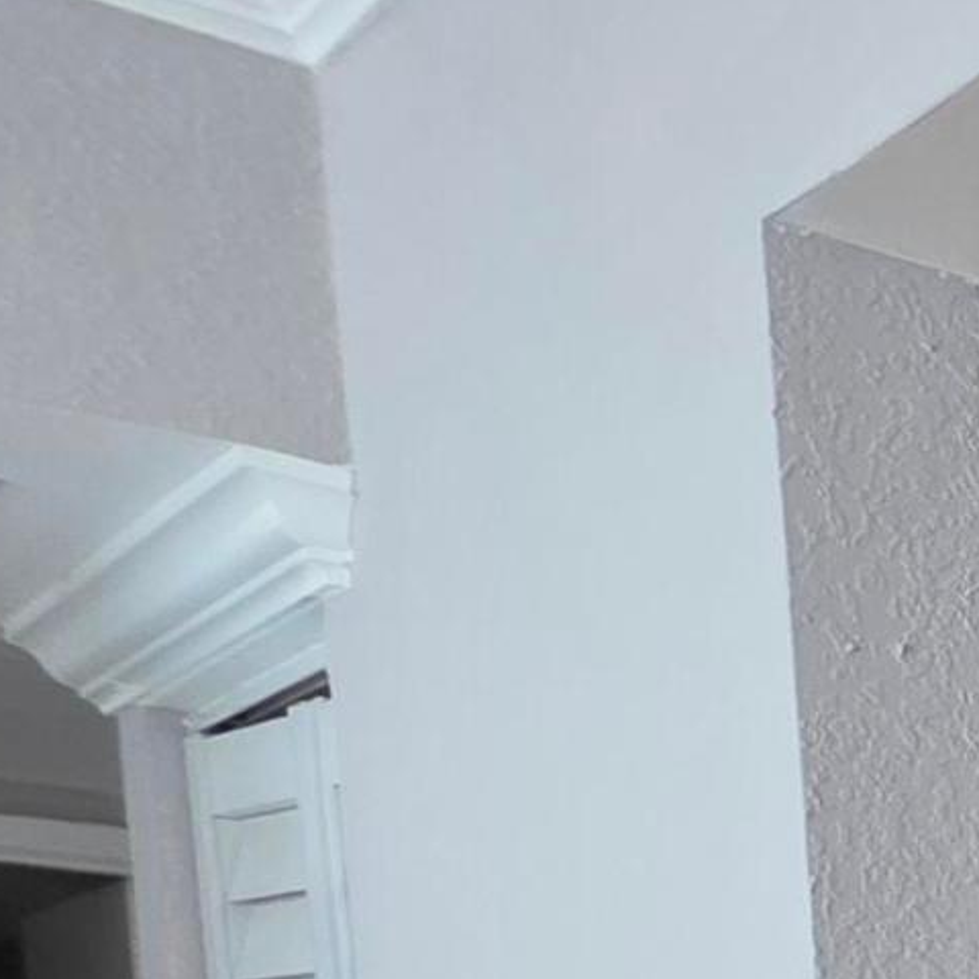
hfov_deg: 11.8
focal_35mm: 69
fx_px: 2208
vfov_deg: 20.7
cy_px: 1528
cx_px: 2876
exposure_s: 1/120
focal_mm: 2.2
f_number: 1.9
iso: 160
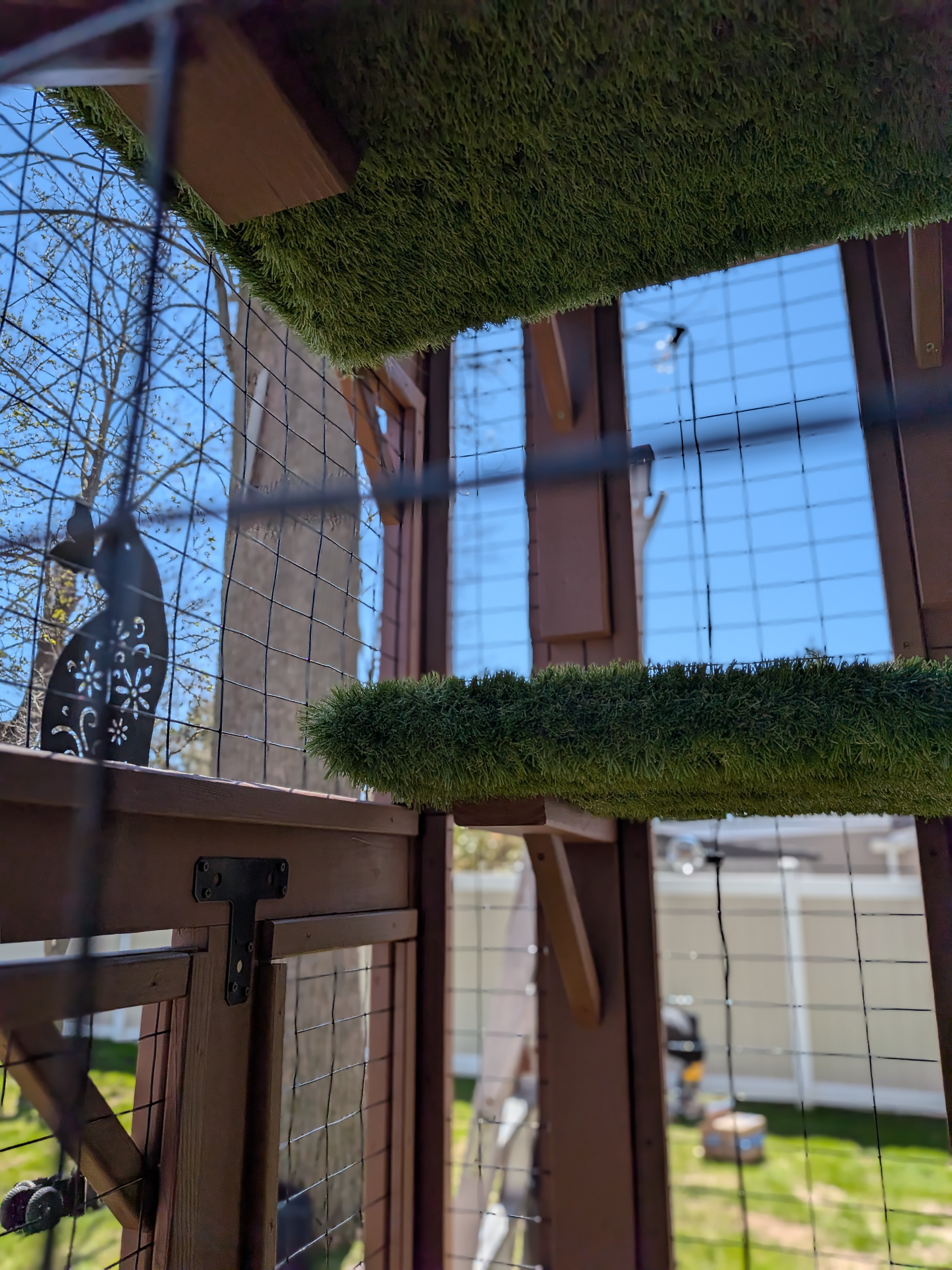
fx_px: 880
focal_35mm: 24
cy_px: 635
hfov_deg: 56.8
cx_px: 476
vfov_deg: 71.6
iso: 28
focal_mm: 4.53
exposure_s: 1/1479
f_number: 1.7
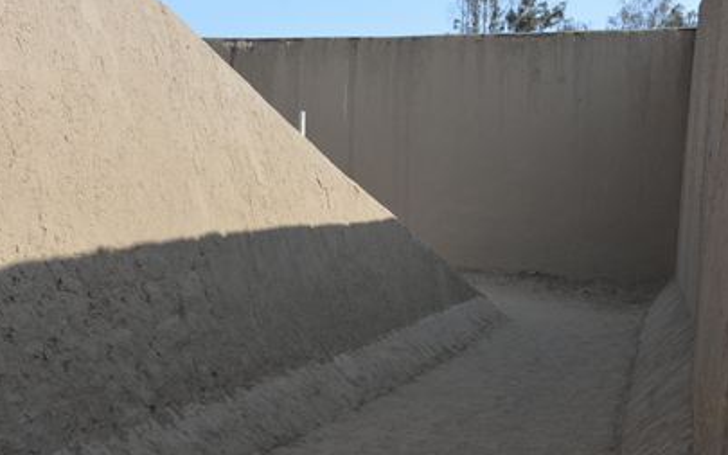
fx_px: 1250
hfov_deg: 32.4
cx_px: 410
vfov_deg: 20.6
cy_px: 198
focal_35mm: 63
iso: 160
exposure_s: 1/250
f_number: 8
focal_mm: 50
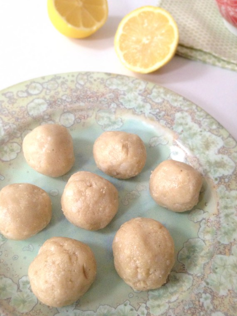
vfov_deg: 53.9
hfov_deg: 41.9
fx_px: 310
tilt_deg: -55.0
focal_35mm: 34
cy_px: 162
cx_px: 115
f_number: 2.4
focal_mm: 4.12
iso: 400
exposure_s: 1/20
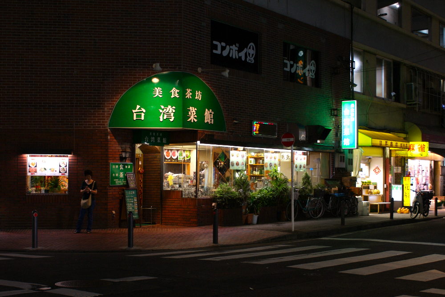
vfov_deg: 31.9
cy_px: 148
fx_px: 519
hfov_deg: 46.4
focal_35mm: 42
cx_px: 222
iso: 400
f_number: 5
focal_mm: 28
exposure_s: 1/10
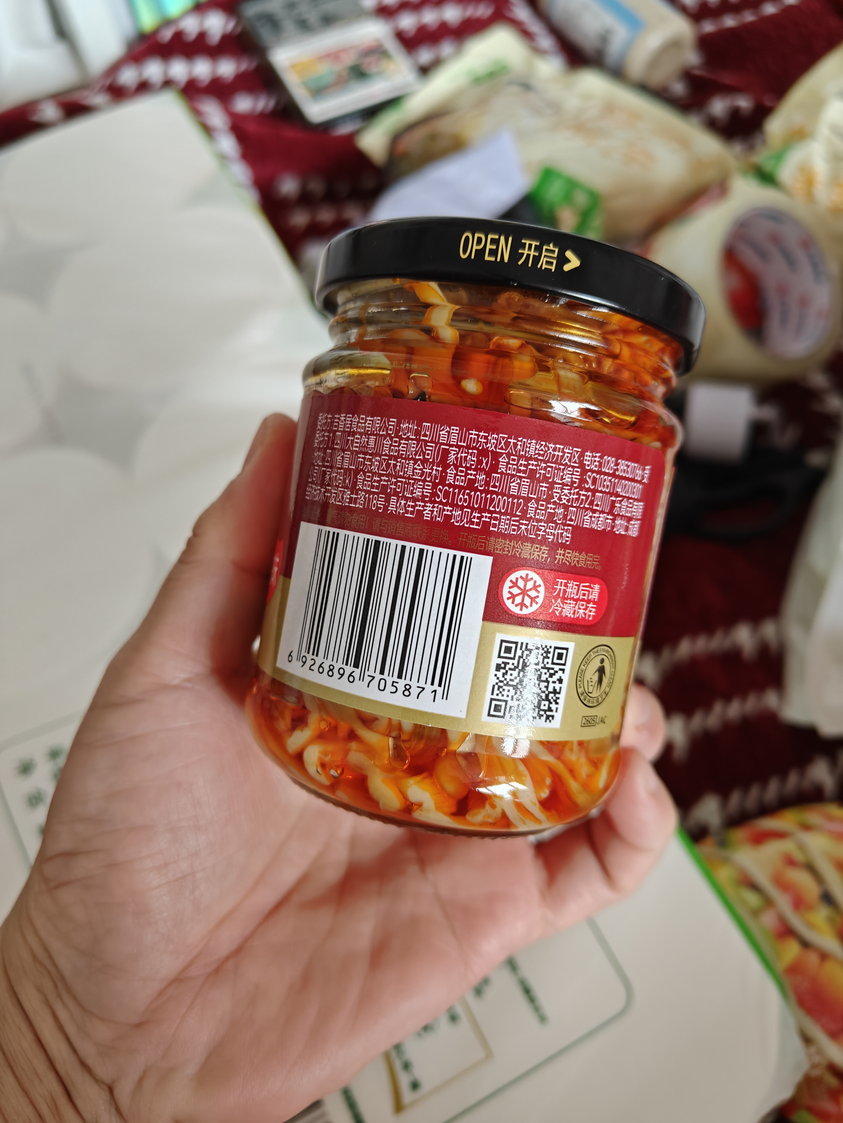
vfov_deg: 71.6
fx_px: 779
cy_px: 562
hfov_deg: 56.8
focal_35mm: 24
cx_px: 422
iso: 160
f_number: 1.8
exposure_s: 1/200
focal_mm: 5.59
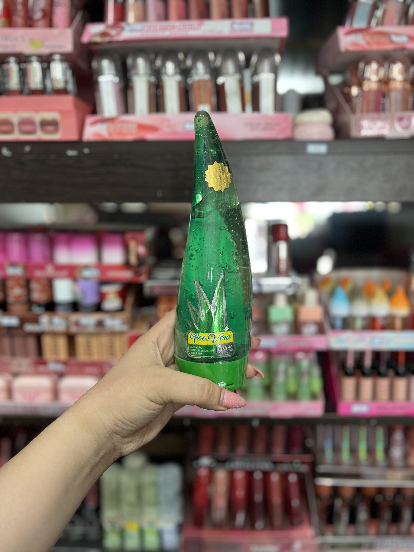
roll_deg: -0.2
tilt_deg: -12.7
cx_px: 207
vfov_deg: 67.3
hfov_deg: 53.1
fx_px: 415
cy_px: 276
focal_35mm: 26
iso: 80
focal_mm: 5.1
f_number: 1.6
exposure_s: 1/50
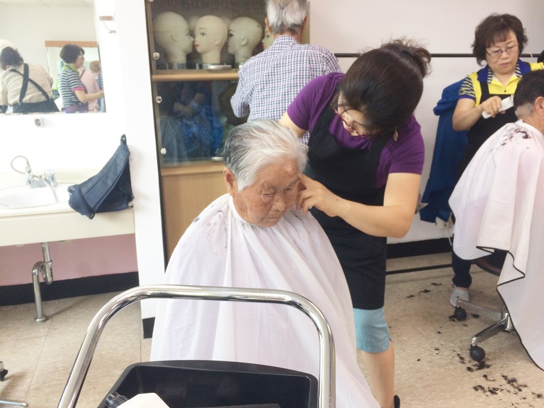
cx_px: 272
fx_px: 456
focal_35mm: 29
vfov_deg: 48.2
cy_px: 204
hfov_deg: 61.7
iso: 40
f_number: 2.2
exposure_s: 1/120
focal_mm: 4.15
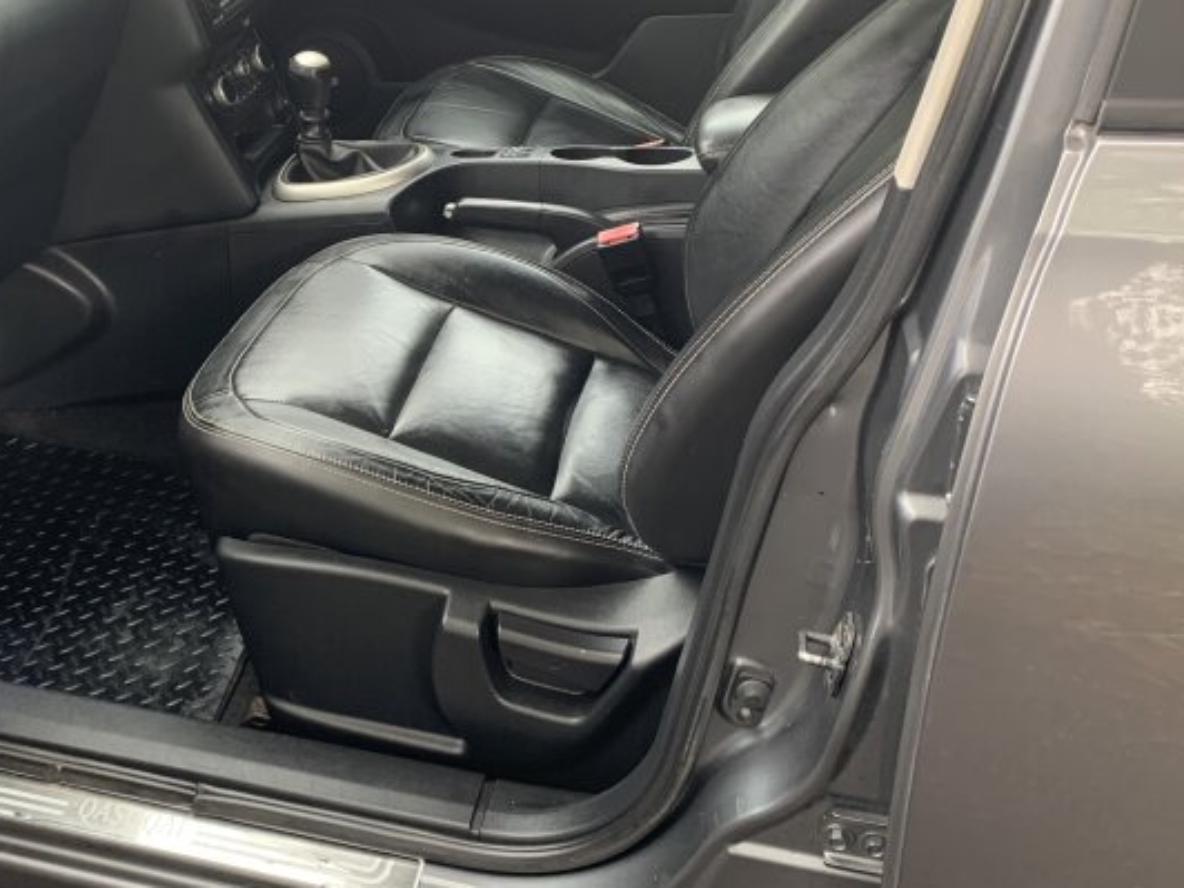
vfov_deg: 32.7
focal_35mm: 44
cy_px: 335
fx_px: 1505
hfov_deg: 41.9
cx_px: 329
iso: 100
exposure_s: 1/73
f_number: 1.8
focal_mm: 4.25
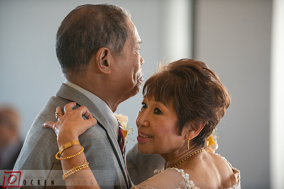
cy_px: 94
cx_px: 142
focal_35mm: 200
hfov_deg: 10.3
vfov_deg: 6.9
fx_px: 1578
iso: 800
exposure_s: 1/500
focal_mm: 200
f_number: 2.8
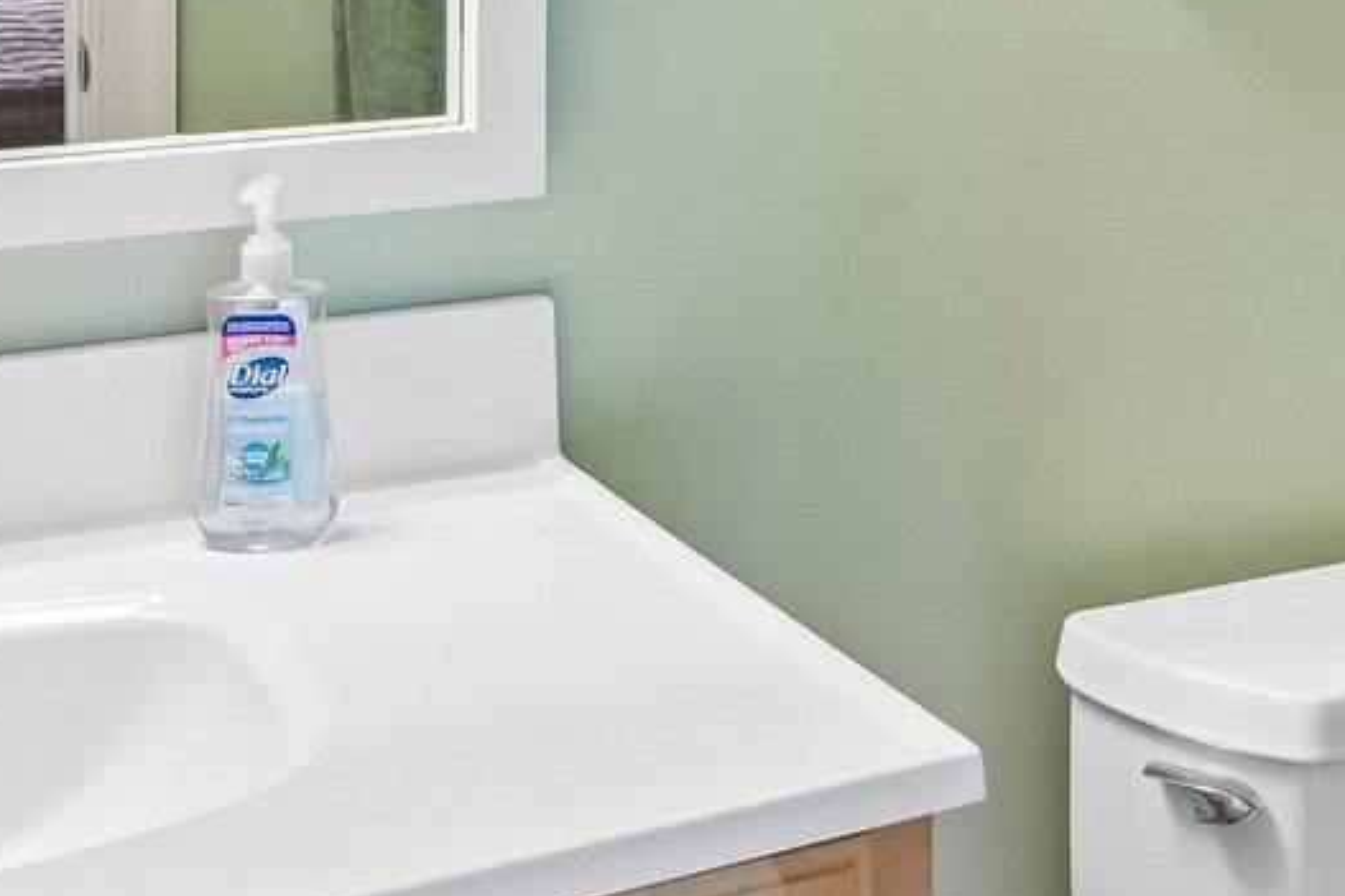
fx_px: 2614
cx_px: 1023
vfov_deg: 18.1
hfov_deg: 28.4
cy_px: -290
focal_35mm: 70
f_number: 8
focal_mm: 18
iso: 400
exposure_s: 1/6
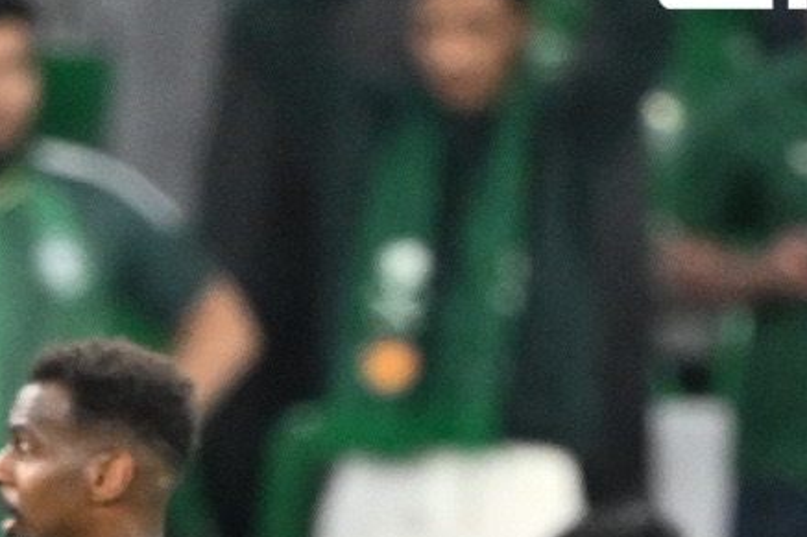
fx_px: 42036
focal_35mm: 1876
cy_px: 1071
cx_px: -401
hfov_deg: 1.1
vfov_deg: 0.7
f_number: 2.8
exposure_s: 1/1000
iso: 1600
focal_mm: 400
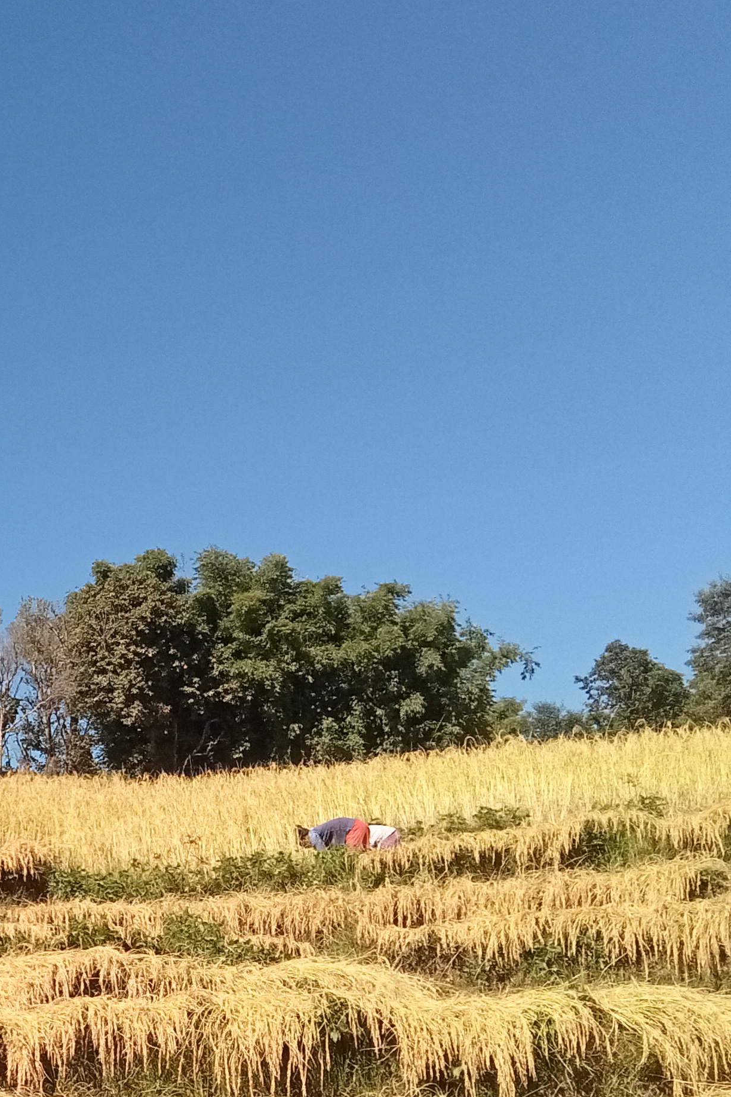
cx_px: -307
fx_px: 2010
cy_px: 772
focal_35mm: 66
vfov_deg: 30.2
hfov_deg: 18.6
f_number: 2.2
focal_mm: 3.46
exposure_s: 1/820
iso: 100
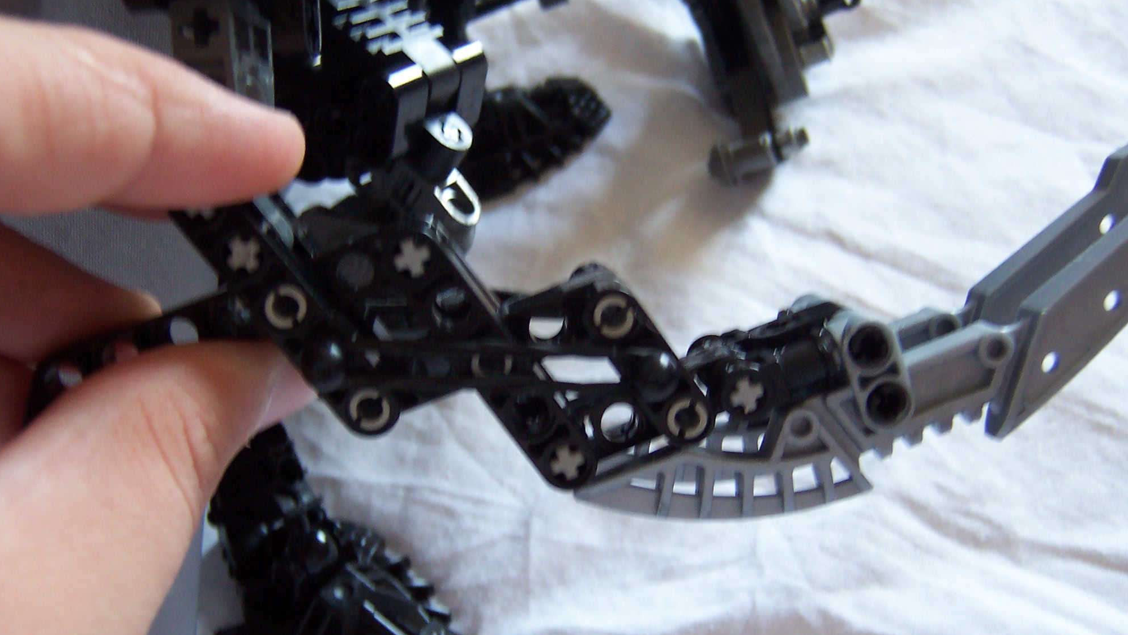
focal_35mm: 40
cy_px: 331
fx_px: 1197
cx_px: 553
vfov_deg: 29.7
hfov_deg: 50.5
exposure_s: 1/30
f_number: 2.8
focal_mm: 5.6
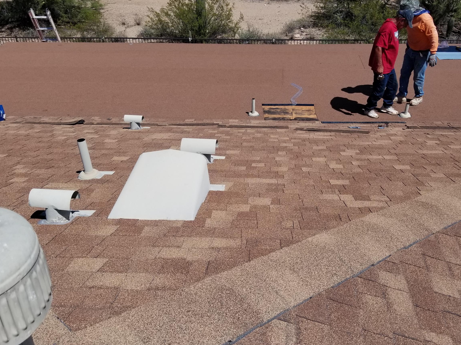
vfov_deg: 41.8
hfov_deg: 53.9
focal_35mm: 34
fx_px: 453
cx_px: 249
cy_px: 177
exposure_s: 1/5328
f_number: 1.7
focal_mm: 4.3
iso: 50
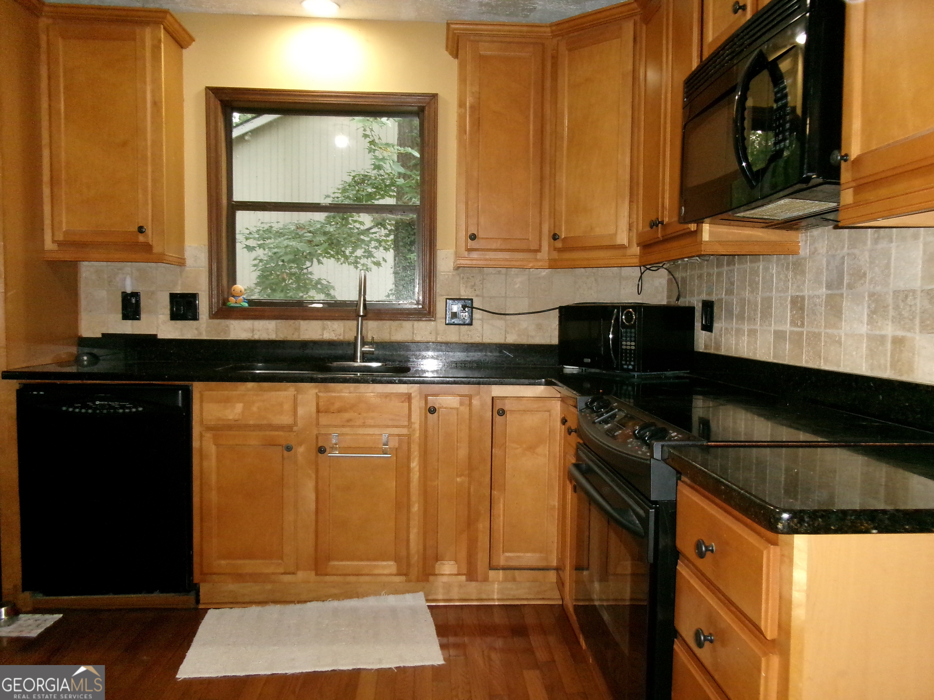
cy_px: 350
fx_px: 755
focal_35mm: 28
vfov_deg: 49.7
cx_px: 467
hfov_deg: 63.4
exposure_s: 1/34
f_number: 3.9
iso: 699
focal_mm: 5.1
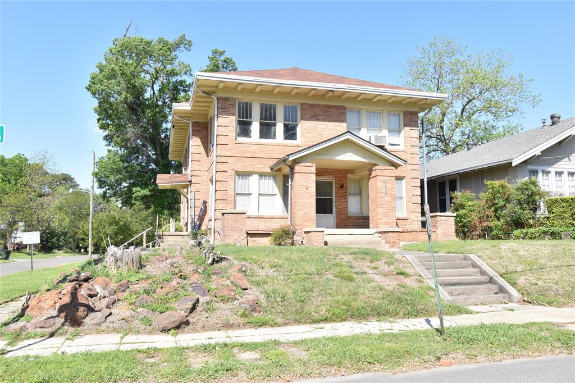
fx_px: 479
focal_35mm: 30
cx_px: 288
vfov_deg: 43.6
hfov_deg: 61.9
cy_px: 192
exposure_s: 1/160
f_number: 13
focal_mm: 20
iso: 320
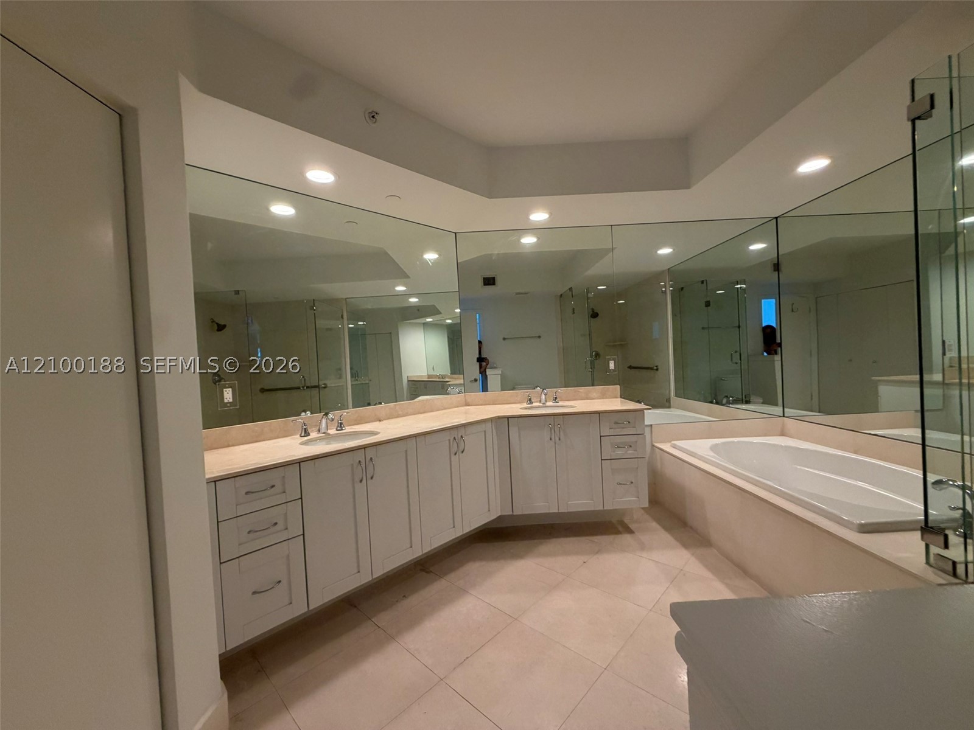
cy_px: 365
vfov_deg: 85.7
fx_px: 394
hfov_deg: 102.1
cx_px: 487
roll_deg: +3.1
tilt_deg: -0.5
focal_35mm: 14
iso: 320
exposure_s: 1/120
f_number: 2.2
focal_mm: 2.22
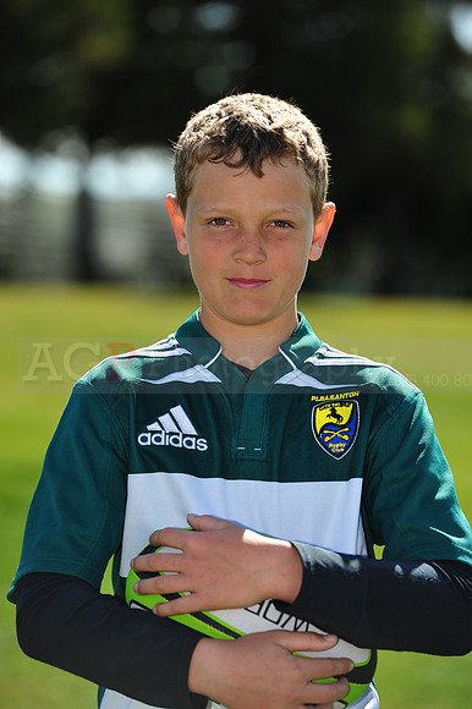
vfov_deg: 10.3
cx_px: 236
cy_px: 354
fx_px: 3938
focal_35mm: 200
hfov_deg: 6.9
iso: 200
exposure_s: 1/800
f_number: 4.5
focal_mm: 200
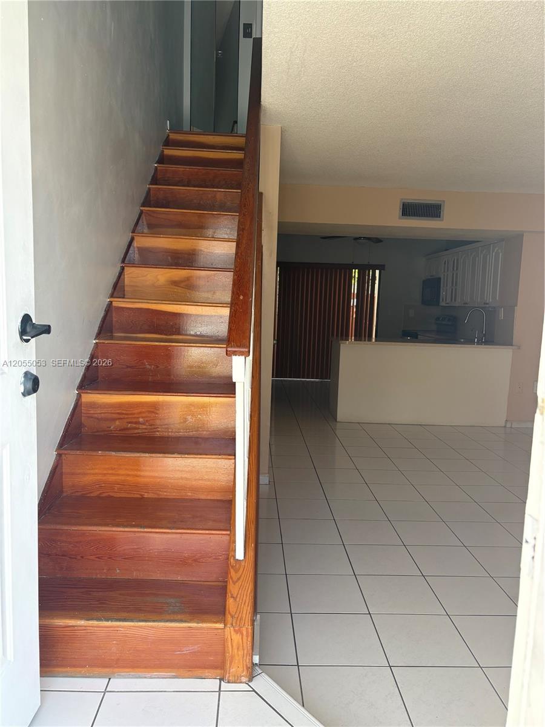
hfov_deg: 53.1
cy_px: 364
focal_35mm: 26
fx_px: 546
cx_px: 272
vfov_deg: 67.3
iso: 50
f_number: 1.6
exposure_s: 1/122
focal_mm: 5.96
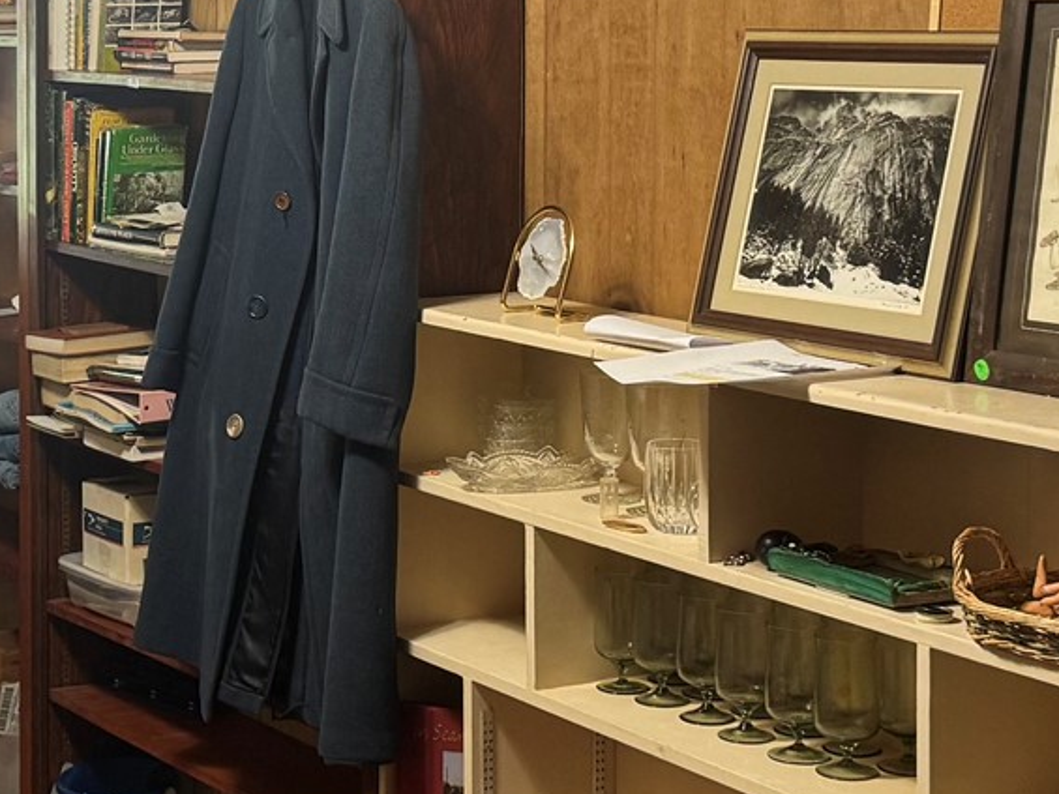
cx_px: 268
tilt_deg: -3.7
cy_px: 129
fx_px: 2662
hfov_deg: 22.3
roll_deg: +0.1
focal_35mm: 87
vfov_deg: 16.8
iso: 160
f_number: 1.78
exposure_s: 1/60
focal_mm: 6.76
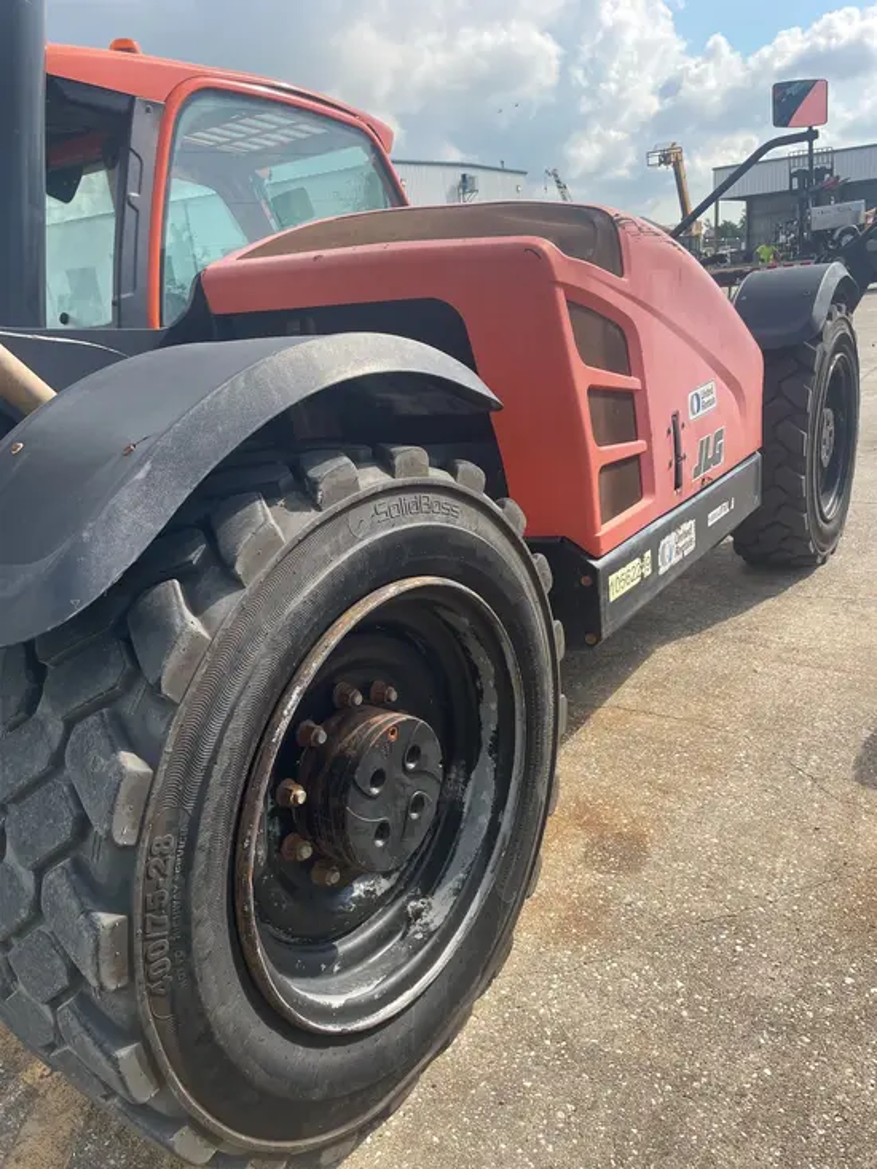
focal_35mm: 26
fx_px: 878
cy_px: 584
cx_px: 438
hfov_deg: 53.1
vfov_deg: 67.3
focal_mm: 4.2
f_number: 1.6
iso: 32
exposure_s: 1/1553
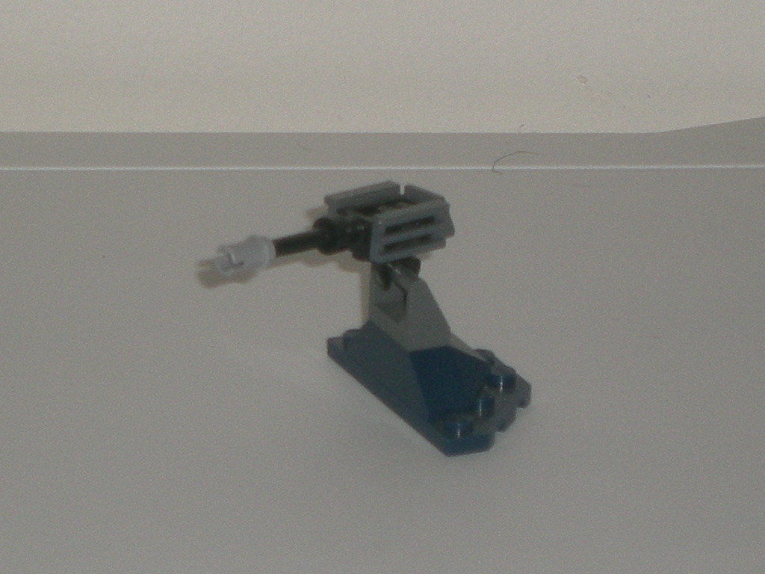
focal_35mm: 74
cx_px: 382
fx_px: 1635
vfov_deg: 19.9
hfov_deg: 26.3
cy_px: 287
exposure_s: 1/120
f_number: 4.6
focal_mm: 12.3
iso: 50
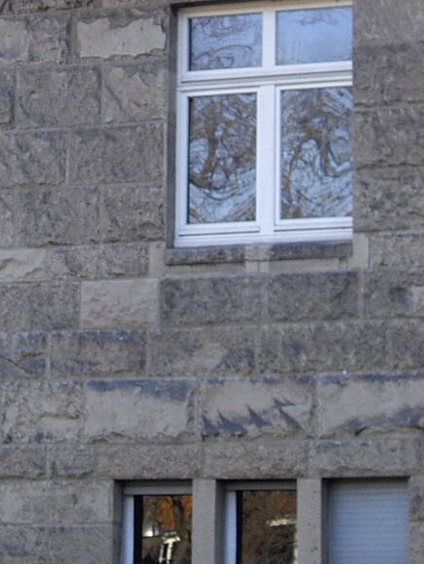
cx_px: 120
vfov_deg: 9.8
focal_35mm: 200
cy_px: 67
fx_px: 3264
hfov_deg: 7.4
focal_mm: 9.6
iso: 50
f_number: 3.1
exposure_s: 1/100
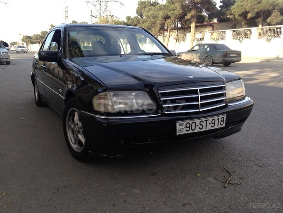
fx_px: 270
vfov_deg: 42.9
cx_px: 142
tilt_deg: -11.2
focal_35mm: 33
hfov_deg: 55.4
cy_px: 106
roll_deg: +0.7
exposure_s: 1/376
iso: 50
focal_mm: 4.12
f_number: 2.4
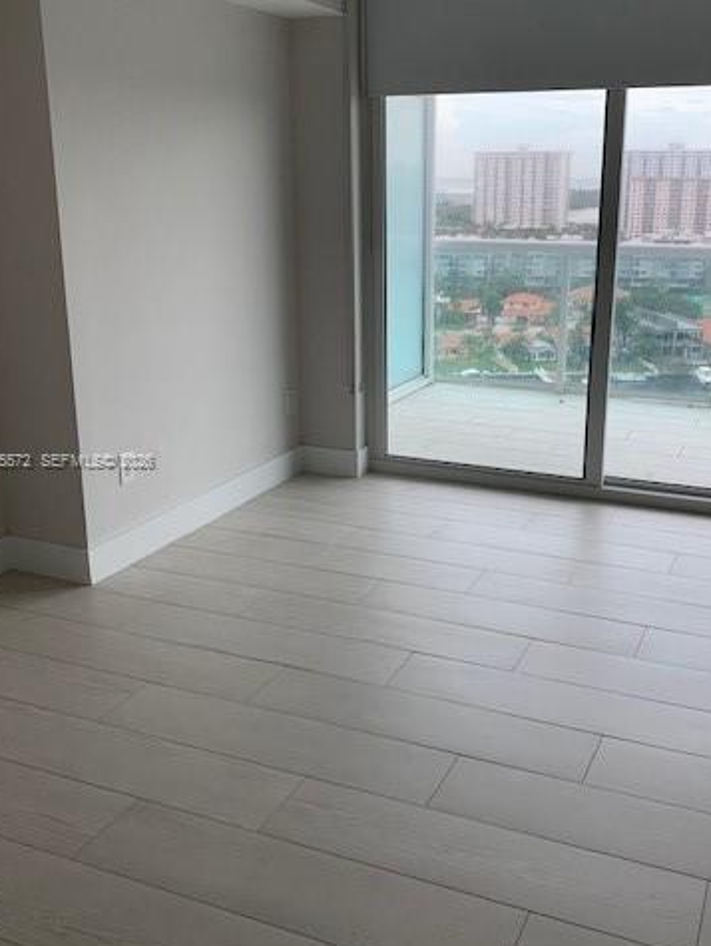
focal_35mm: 35
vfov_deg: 52.6
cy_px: 462
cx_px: 432
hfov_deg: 40.5
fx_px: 957
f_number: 1.8
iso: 25
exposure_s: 1/229
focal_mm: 4.25
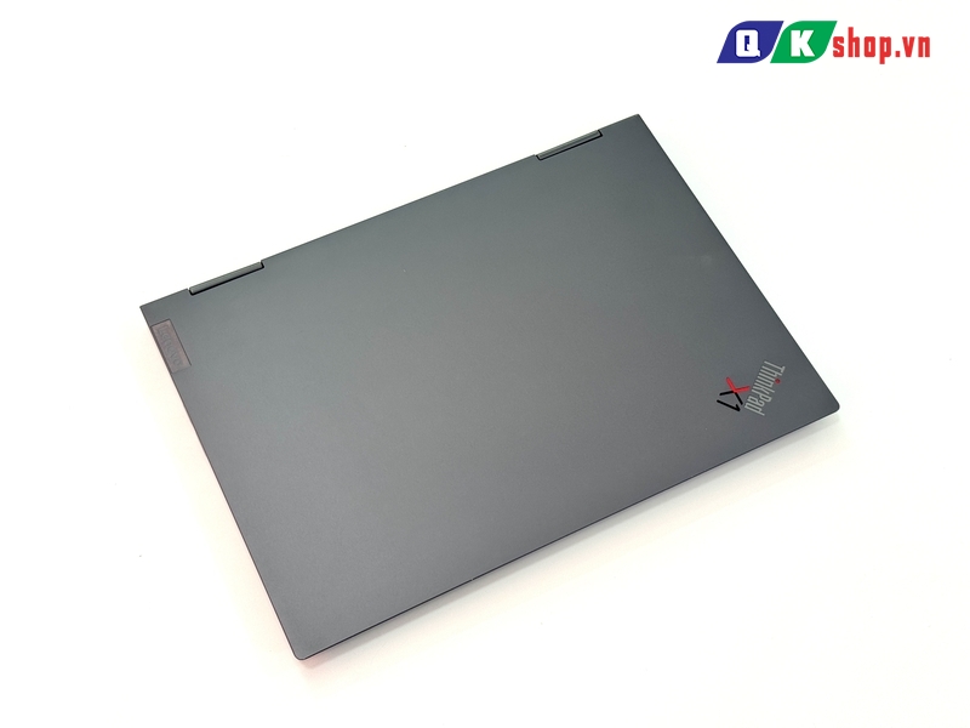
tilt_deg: -61.3
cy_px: 364
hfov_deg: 39.7
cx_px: 485
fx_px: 1345
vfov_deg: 30.3
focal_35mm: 48
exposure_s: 1/121
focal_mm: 6.76
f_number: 1.78
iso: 64
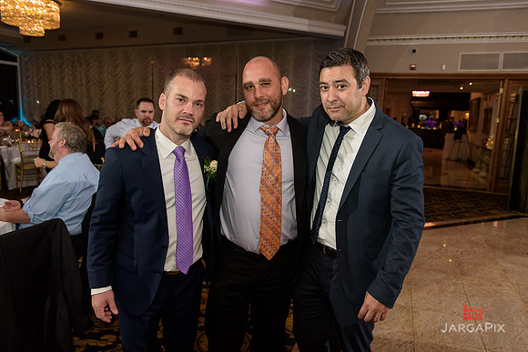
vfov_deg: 46.4
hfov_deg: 65.5
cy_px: 176
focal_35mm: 28
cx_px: 264
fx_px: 411
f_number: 3.2
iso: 1600
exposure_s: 1/125
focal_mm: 28
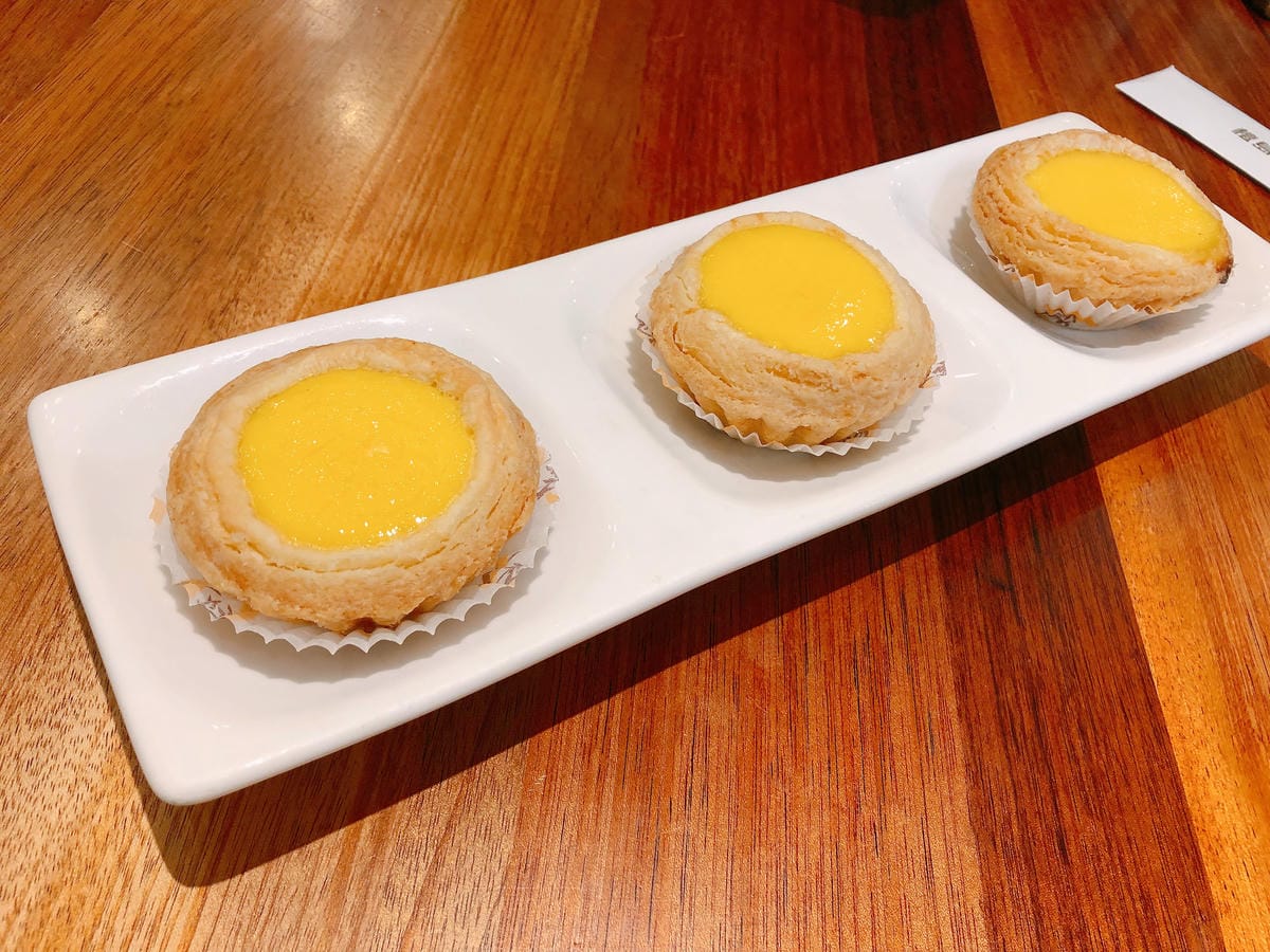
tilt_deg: -49.1
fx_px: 1027
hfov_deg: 63.4
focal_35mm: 28
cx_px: 635
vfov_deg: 49.7
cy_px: 476
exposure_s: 1/20
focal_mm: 3.99
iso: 40
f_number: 1.8
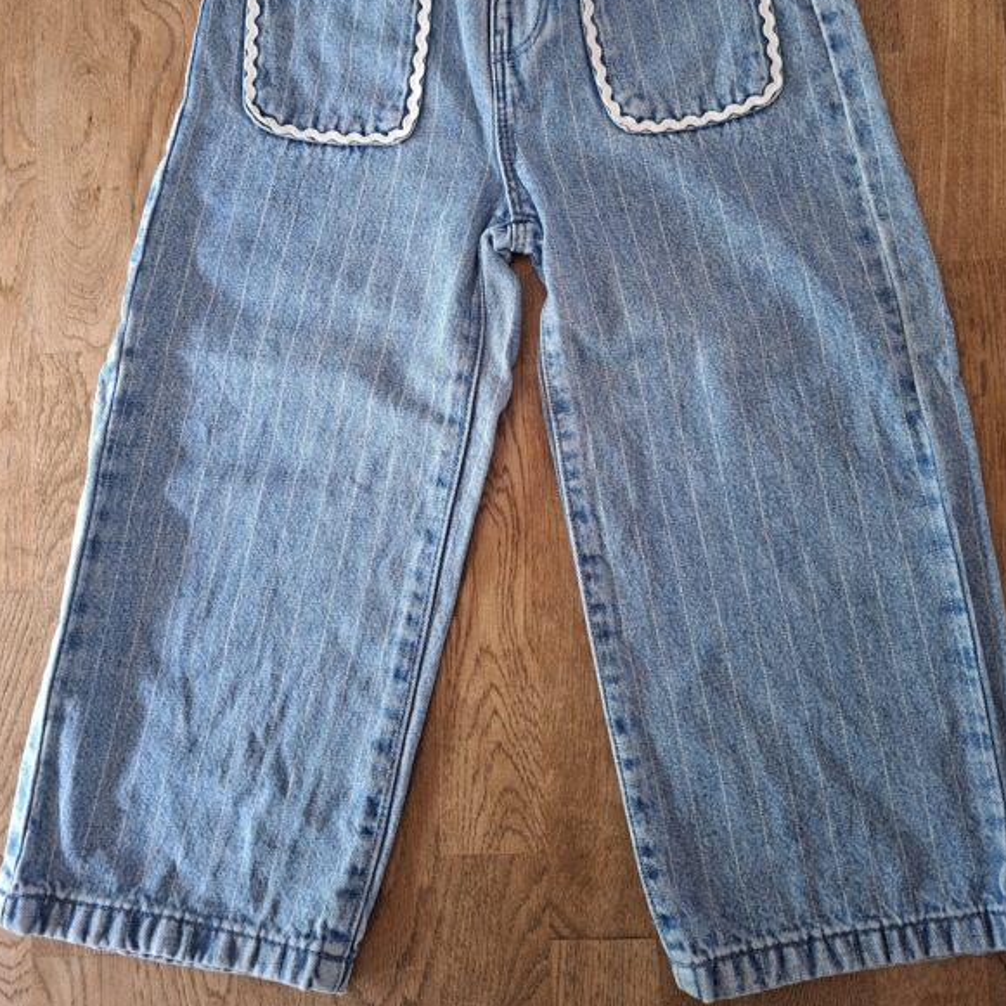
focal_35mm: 28
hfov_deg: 57.3
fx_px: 921
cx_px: 507
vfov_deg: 56.6
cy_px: 376
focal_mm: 5.54
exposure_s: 1/25
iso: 320
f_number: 1.8
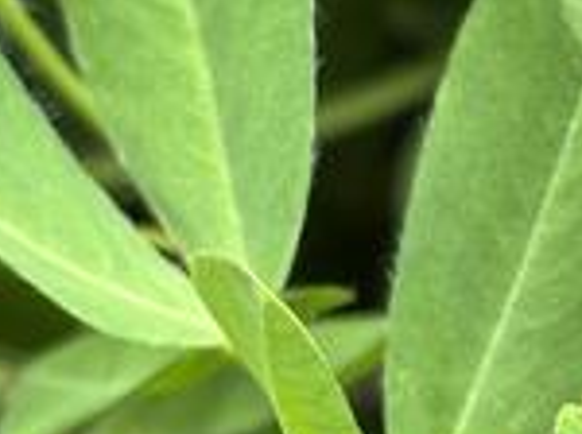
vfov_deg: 10.5
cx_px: 714
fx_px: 2333
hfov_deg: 13.8
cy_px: 512
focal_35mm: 139
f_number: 1.6
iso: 32
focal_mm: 5.96
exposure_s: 1/243
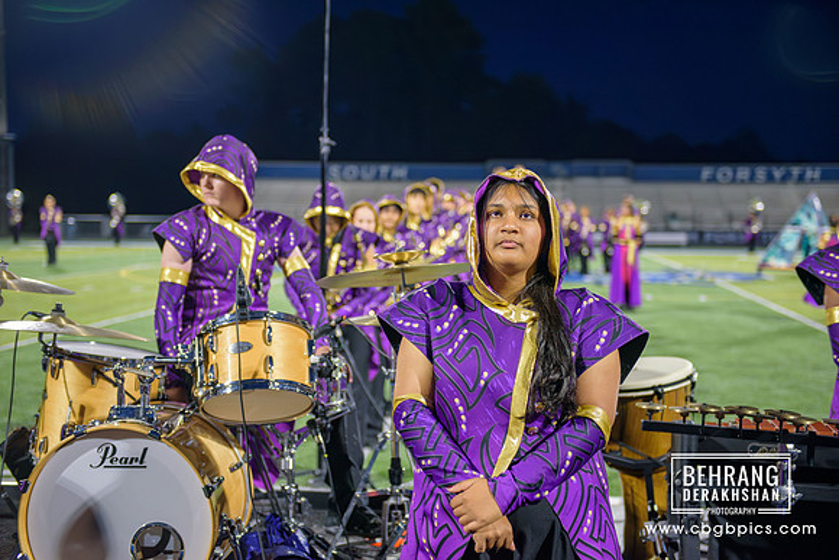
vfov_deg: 24.2
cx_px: 420
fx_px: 1305
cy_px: 280
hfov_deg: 35.6
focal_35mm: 56
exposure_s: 1/400
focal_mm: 56
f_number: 2.8
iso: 3600
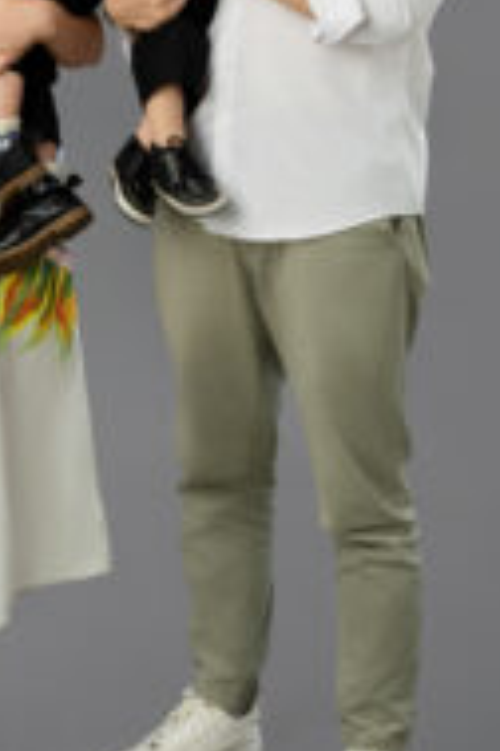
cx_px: 109
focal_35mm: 112
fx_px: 2333
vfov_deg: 18.1
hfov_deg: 12.2
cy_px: 139
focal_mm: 35
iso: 500
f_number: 5
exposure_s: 1/180
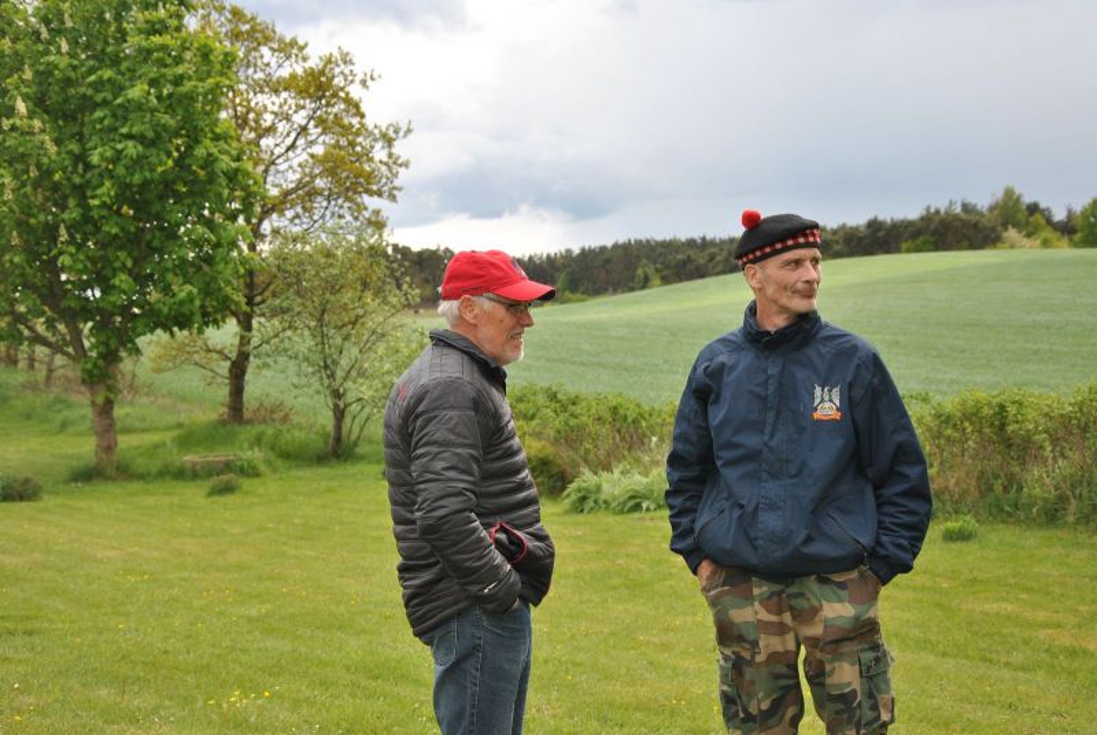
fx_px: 1831
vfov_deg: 22.7
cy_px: 368
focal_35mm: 60
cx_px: 548
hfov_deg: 33.4
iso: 100
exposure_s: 1/200
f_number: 6.3
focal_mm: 40
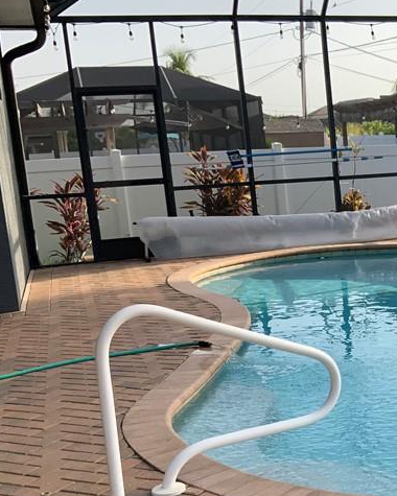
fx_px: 896
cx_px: 458
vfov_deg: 30.8
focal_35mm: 61
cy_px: 323
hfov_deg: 23.2
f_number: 1.8
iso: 16
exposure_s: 1/514
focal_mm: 3
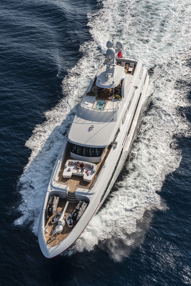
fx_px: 351
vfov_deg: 44.5
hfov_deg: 30.5
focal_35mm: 44
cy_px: 143
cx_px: 96
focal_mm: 44
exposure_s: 1/800
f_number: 8
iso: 200
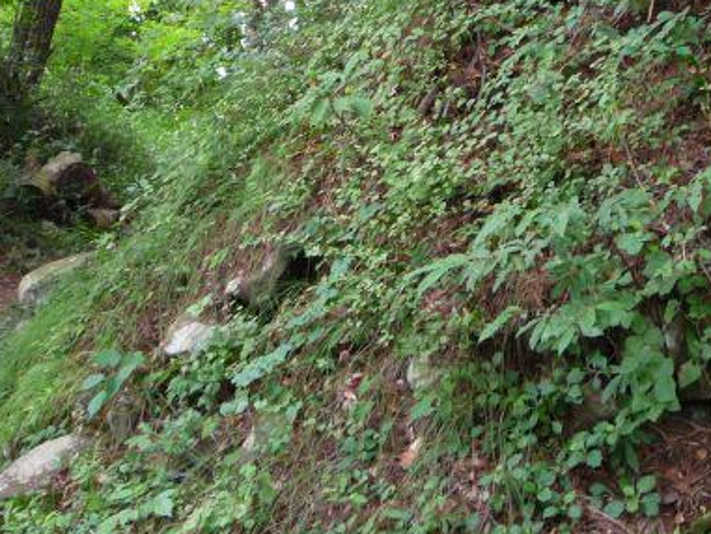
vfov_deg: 22.4
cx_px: 405
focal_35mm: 63
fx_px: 1294
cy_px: 4
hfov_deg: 30.7
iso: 160
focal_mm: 5.2
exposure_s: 1/30
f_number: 3.3
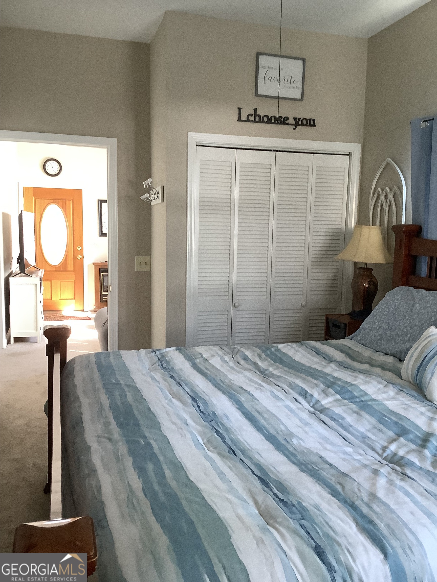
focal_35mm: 31
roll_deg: -1.0
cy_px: 291
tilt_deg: -8.3
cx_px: 218
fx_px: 522
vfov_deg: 58.4
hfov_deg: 45.4
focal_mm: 3.3
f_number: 2.4
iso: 250
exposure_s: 1/60
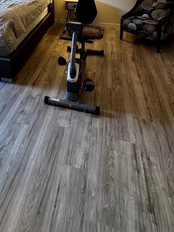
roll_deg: +0.8
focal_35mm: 30
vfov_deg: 46.6
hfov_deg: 45.6
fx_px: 201
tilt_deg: -8.6
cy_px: -15
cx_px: 49
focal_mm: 2.22
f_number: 2.2
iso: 250
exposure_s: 1/60
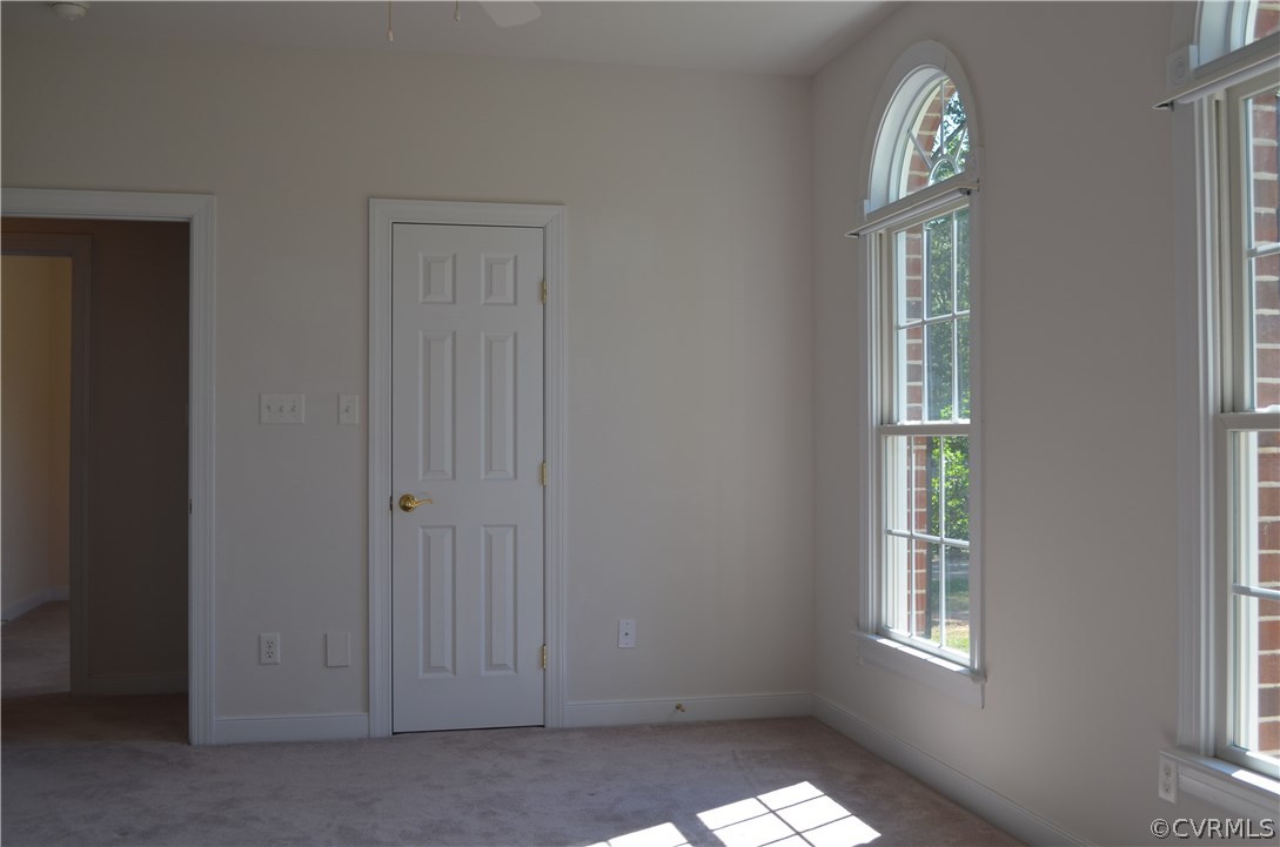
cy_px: 424
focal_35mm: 36
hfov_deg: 53.2
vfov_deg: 36.7
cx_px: 640
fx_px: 1277
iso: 200
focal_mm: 24
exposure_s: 1/160
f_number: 6.3
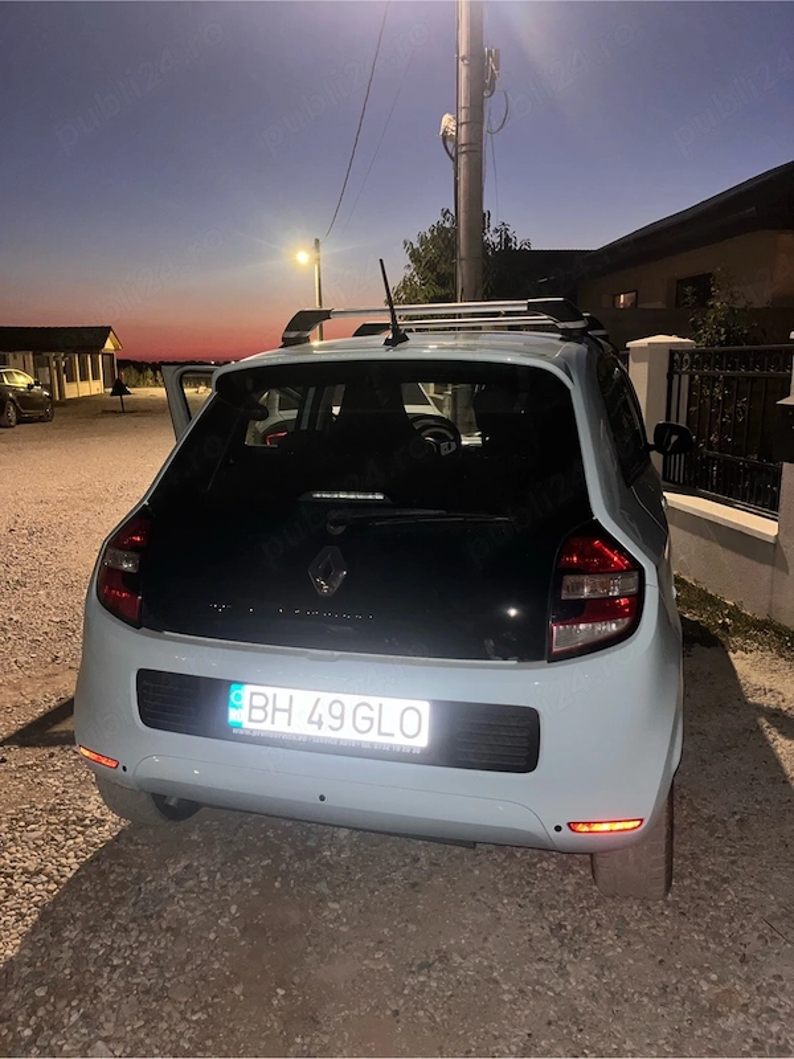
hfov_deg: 53.1
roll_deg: +1.0
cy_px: 530
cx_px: 397
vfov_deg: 67.3
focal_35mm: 26
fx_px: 795
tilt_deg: -11.6
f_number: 1.6
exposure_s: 1/4
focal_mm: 5.1
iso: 64
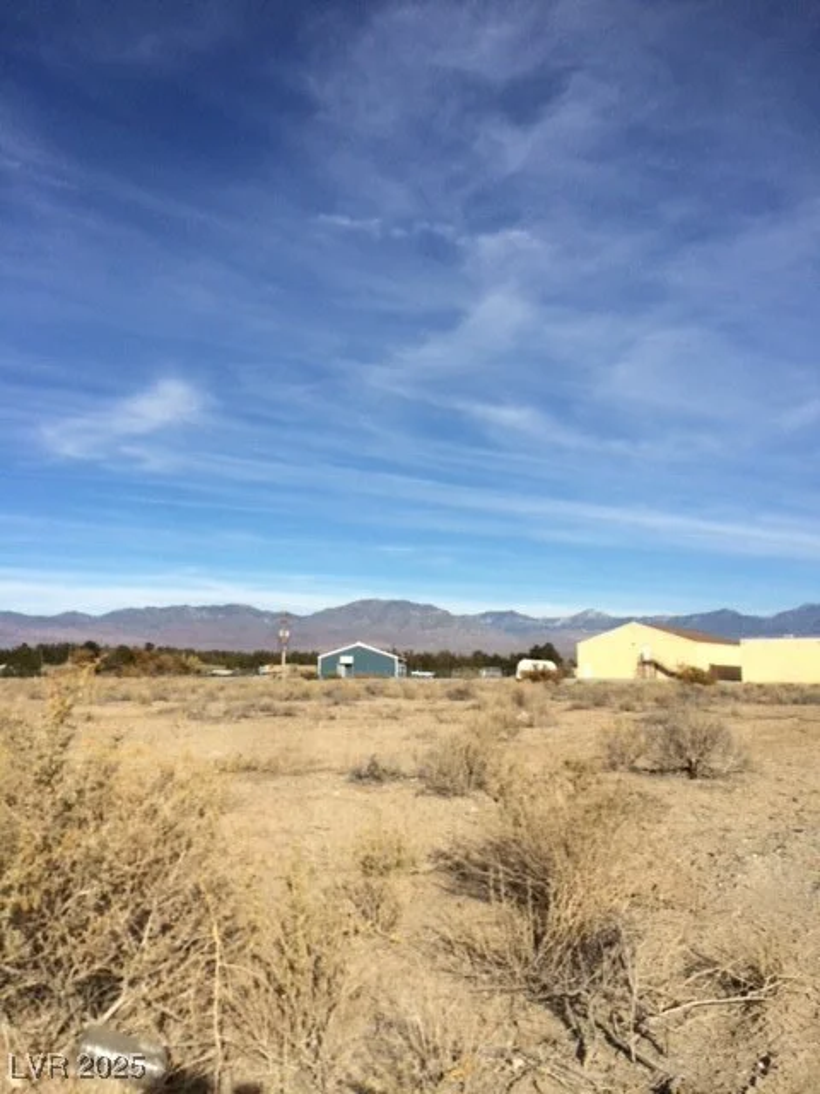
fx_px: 948
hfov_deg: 46.8
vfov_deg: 60.0
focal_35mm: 30
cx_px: 410
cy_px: 547
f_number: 2.2
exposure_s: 1/3731
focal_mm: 4.12
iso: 40
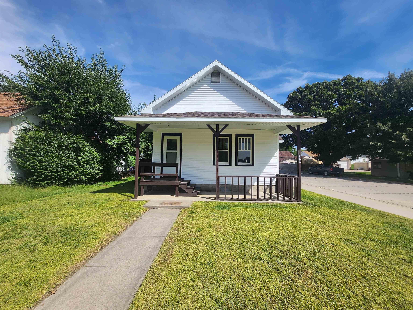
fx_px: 155
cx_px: 206
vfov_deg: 89.9
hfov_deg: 106.2
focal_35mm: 13
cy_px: 155
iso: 32
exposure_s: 1/1093
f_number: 2.2
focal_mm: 1.74
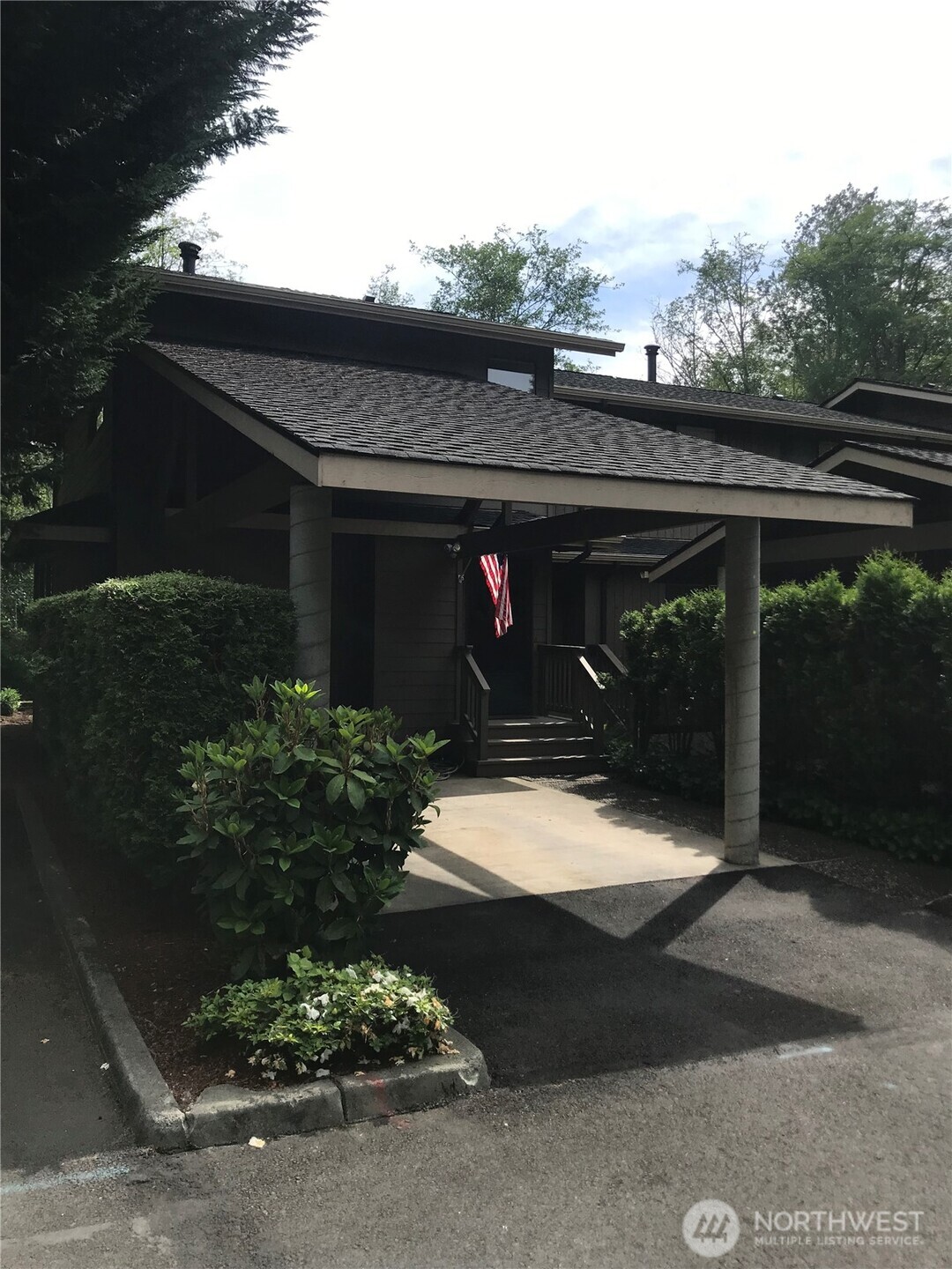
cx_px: 476
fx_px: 1027
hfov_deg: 49.7
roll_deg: +0.1
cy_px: 634
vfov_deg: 63.4
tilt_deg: +1.8
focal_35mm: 28
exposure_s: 1/1880
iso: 20
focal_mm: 3.99
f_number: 1.8
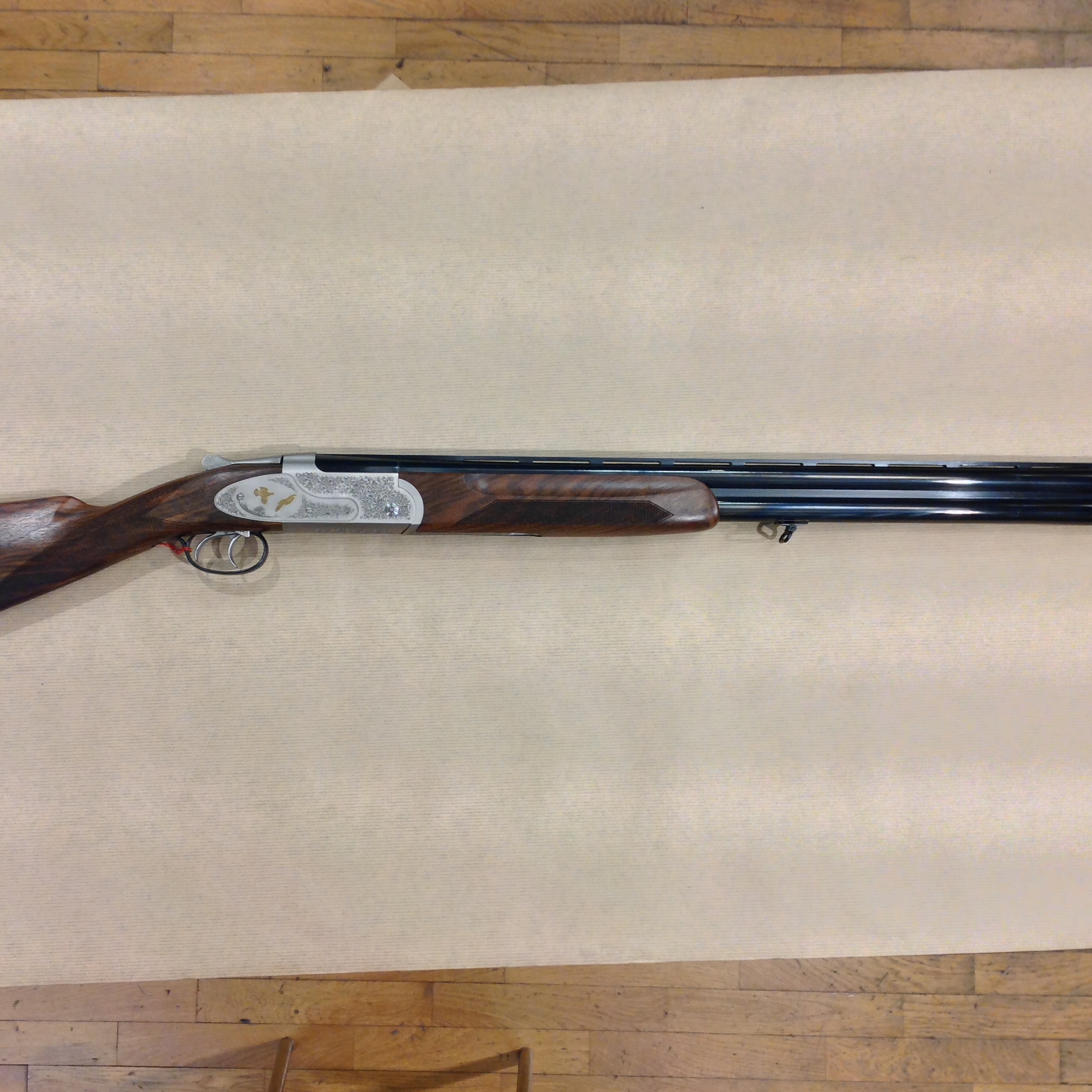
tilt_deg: -86.0
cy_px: 544
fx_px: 1499
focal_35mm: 42
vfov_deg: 40.0
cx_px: 457
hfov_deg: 39.9
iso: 50
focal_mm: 4.28
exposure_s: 1/20
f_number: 2.4
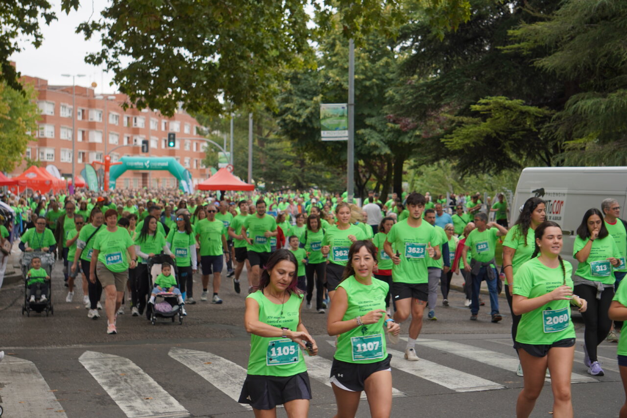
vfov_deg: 16.5
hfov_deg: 24.6
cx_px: 314
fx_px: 1437
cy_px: 209
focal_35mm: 82
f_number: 5
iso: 100
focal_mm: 55
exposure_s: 1/160
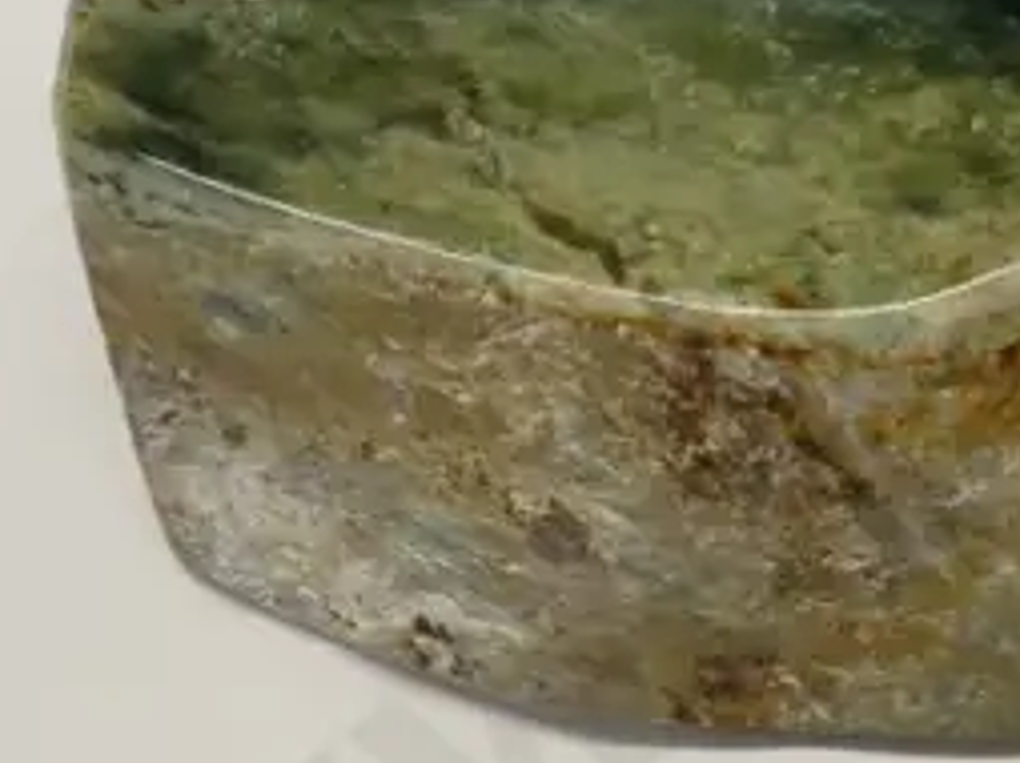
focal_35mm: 218
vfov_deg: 6.7
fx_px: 6418
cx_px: 1775
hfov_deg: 8.8
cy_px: -213
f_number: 6.3
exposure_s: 1/125
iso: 1600
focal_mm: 27
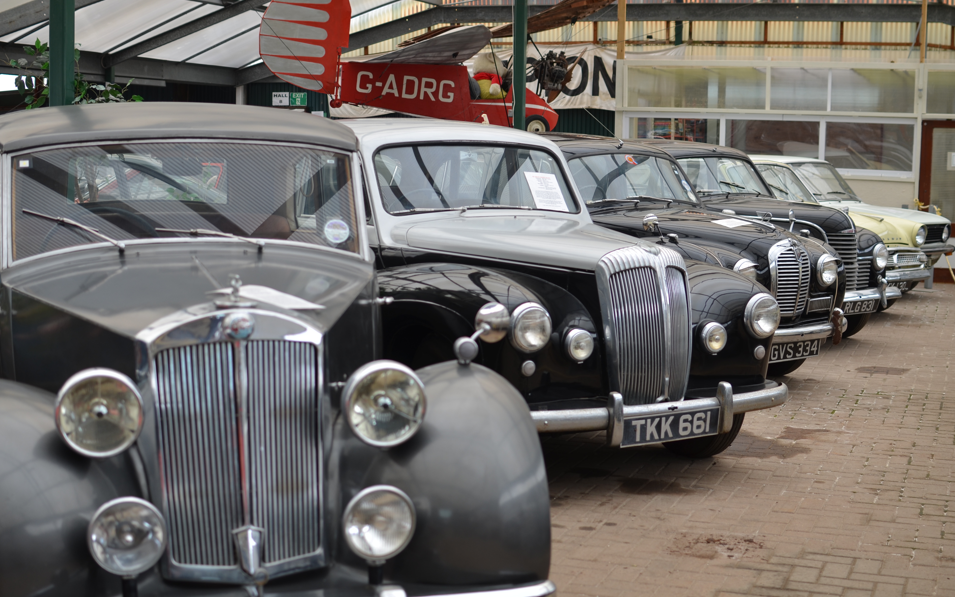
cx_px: 477
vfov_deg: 24.2
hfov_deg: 37.8
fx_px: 1393
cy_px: 302
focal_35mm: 54
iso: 100
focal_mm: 35
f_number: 3.2
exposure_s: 1/40
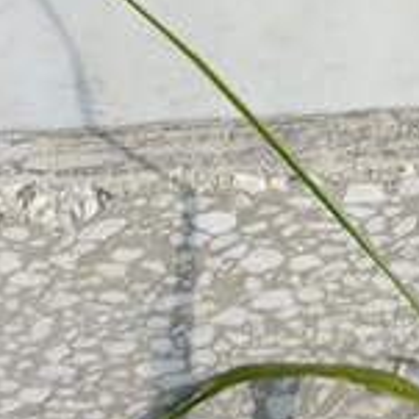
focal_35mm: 117
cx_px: 569
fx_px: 1602
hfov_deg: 14.2
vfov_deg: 13.5
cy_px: -308
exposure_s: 1/867
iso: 112
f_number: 1.69
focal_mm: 4.76
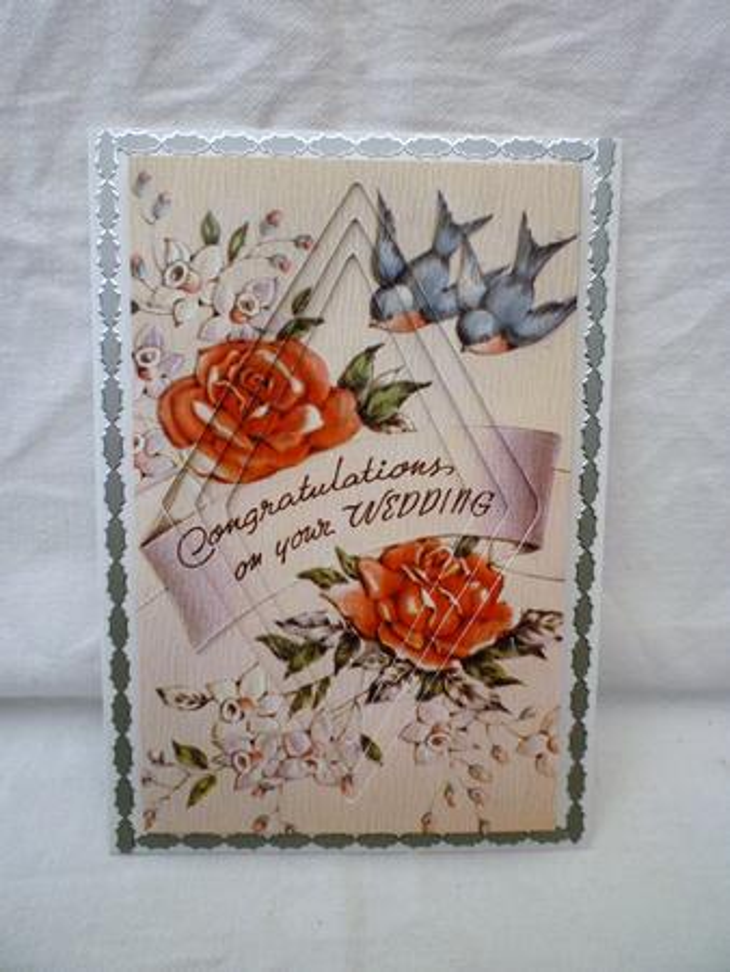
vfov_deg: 61.6
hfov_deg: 48.3
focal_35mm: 29
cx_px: 365
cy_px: 486
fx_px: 815
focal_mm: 5.2
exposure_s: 1/60
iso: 80
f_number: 3.3
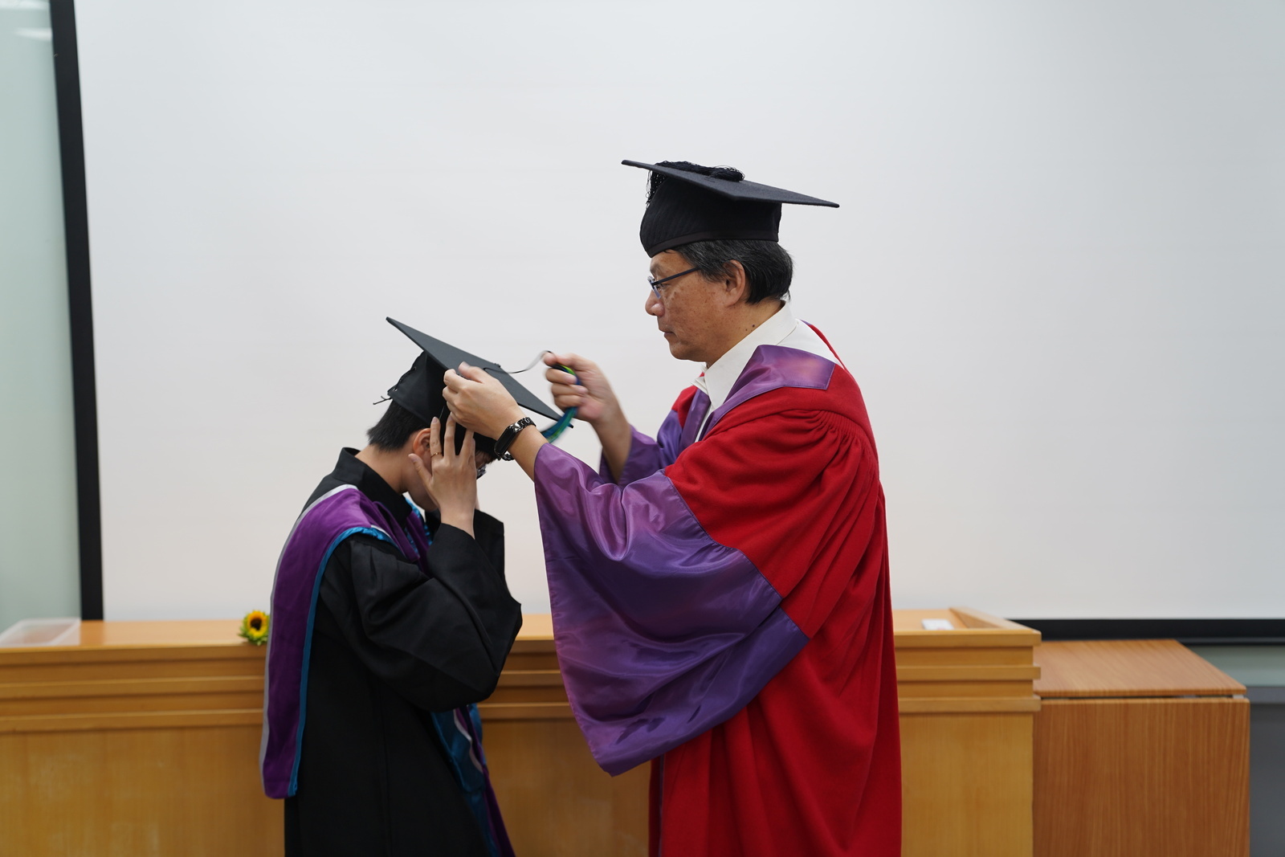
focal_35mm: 52
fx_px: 1856
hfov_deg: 38.2
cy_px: 428
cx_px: 642
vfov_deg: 26.0
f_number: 2.8
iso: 160
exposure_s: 1/60
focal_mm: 52
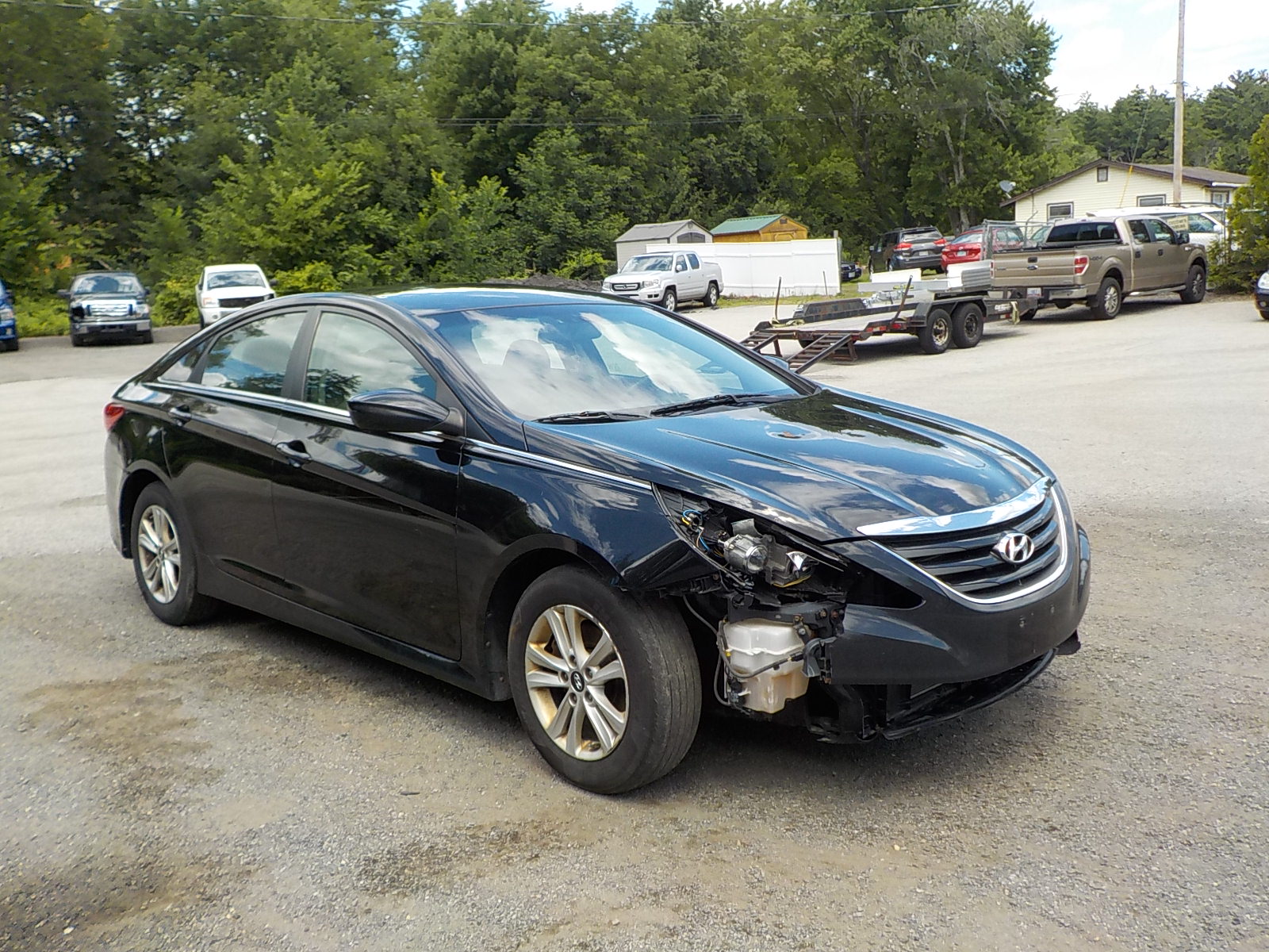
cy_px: 476
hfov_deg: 60.0
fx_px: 1100
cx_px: 634
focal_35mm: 30
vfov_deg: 46.8
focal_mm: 4.1
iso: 125
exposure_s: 1/500
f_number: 3.3
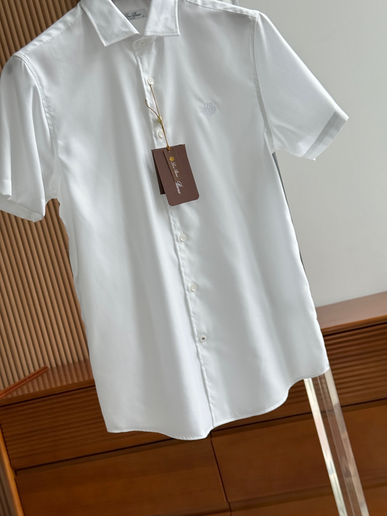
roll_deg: +13.0
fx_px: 716
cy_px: 258
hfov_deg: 30.3
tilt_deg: -2.8
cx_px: 194
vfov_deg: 39.7
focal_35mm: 48
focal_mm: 6.76
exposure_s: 1/514
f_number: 1.78
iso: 64
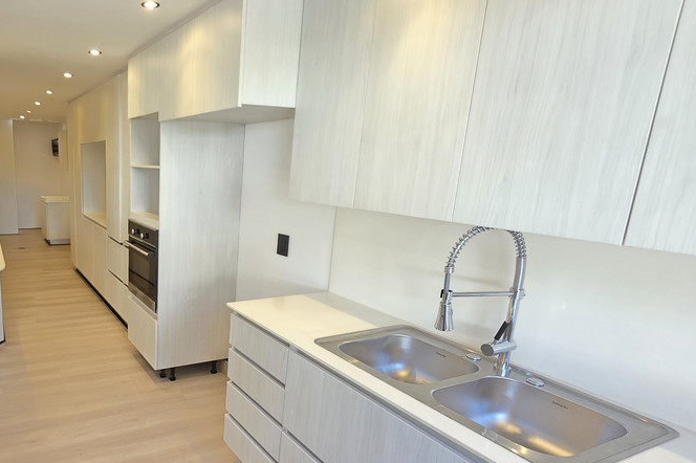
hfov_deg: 73.7
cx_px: 183
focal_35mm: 22
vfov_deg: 56.6
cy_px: 283
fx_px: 425
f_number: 1.9
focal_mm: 2.2
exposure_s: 1/120
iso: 200
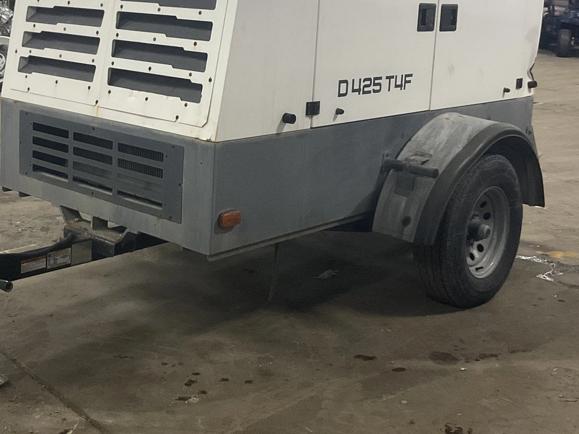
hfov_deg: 35.2
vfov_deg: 26.8
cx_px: 195
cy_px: 122
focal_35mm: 54
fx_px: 903
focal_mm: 3
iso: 160
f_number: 1.8
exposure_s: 1/60
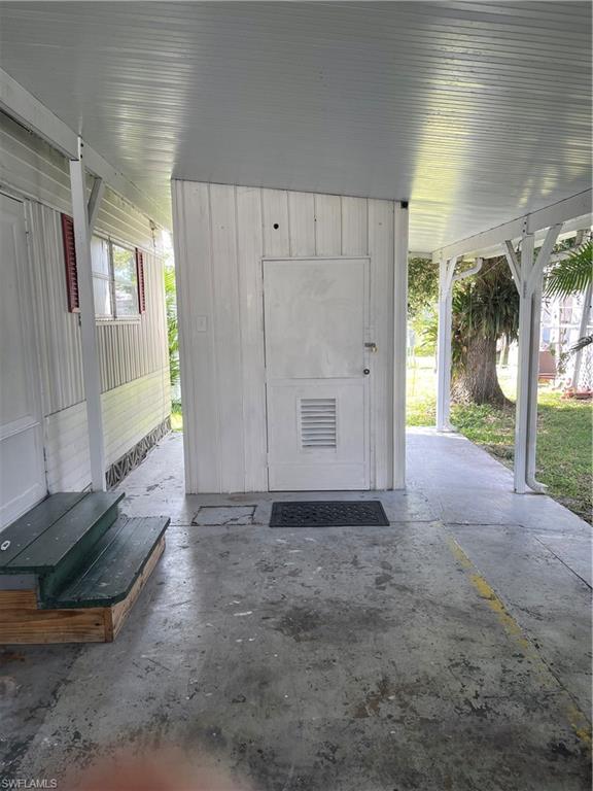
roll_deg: +0.8
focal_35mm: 26
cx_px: 296
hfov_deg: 53.1
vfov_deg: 67.3
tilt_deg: -7.9
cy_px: 396
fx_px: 594
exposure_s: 1/121
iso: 50
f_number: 1.6
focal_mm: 5.1
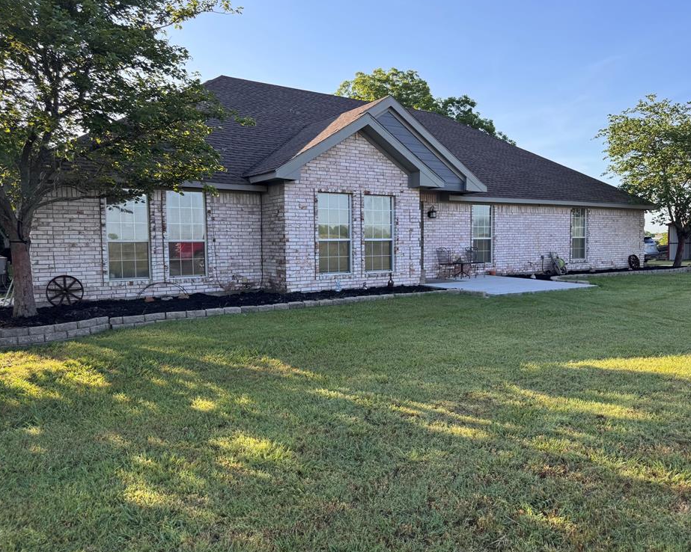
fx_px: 532
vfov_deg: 54.9
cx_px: 364
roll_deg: +0.4
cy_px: 269
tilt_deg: -3.6
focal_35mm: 26
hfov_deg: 66.0
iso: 80
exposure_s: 1/888
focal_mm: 6.76
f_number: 1.78
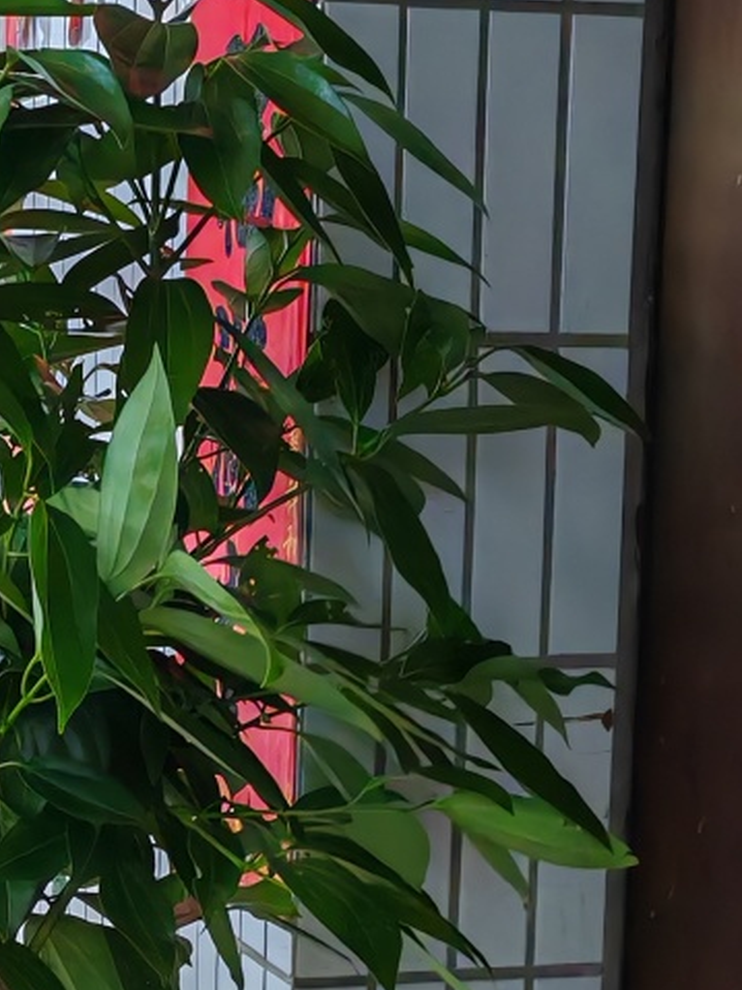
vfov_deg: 19.8
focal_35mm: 98
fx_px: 2802
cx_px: -19
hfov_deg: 14.8
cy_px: 828
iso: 1250
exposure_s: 1/33
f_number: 1.95
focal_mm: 5.52
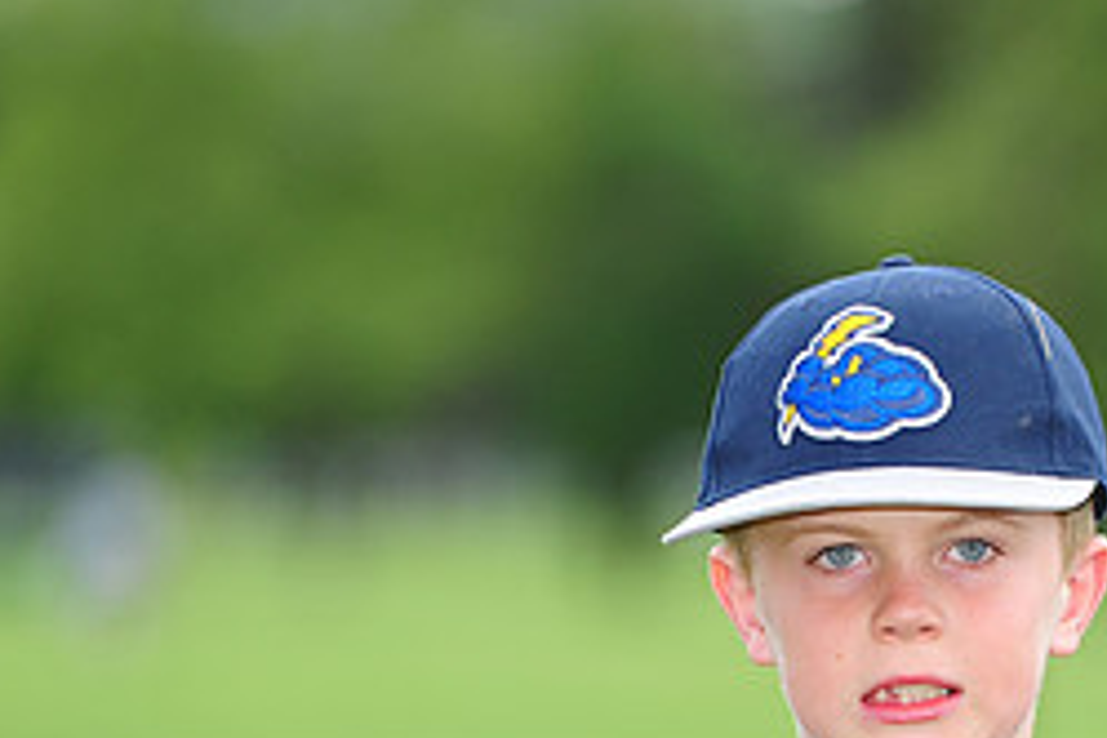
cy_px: 800
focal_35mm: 466
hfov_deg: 4.4
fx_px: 14328
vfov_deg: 2.9
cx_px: 880
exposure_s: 1/640
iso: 320
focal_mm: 200
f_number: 4.5
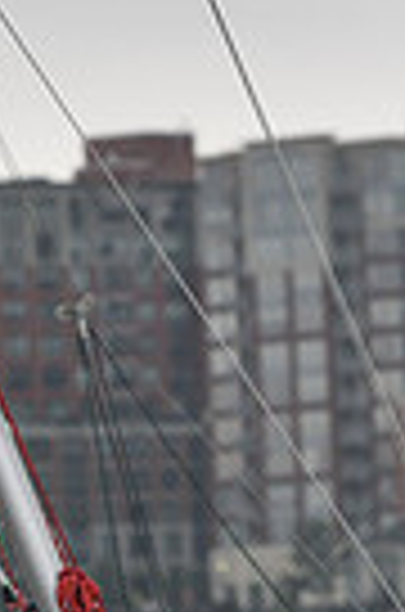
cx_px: 207
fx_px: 8412
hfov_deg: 2.8
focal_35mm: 496
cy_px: 866
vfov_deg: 4.1
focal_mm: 116
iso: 320
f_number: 4.5
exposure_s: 1/800
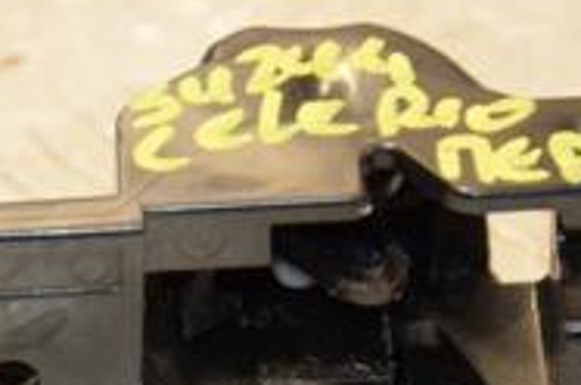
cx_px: 106
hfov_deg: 5.7
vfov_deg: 3.8
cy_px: 379
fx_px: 5826
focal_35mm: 362
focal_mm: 75
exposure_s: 1/200
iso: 800
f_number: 5.3
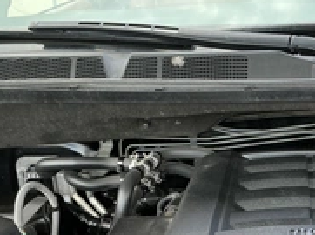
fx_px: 563
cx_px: 259
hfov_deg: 30.4
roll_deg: +2.5
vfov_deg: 23.0
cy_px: 209
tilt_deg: -24.2
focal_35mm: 62
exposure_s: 1/122
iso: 40
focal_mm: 3
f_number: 1.8
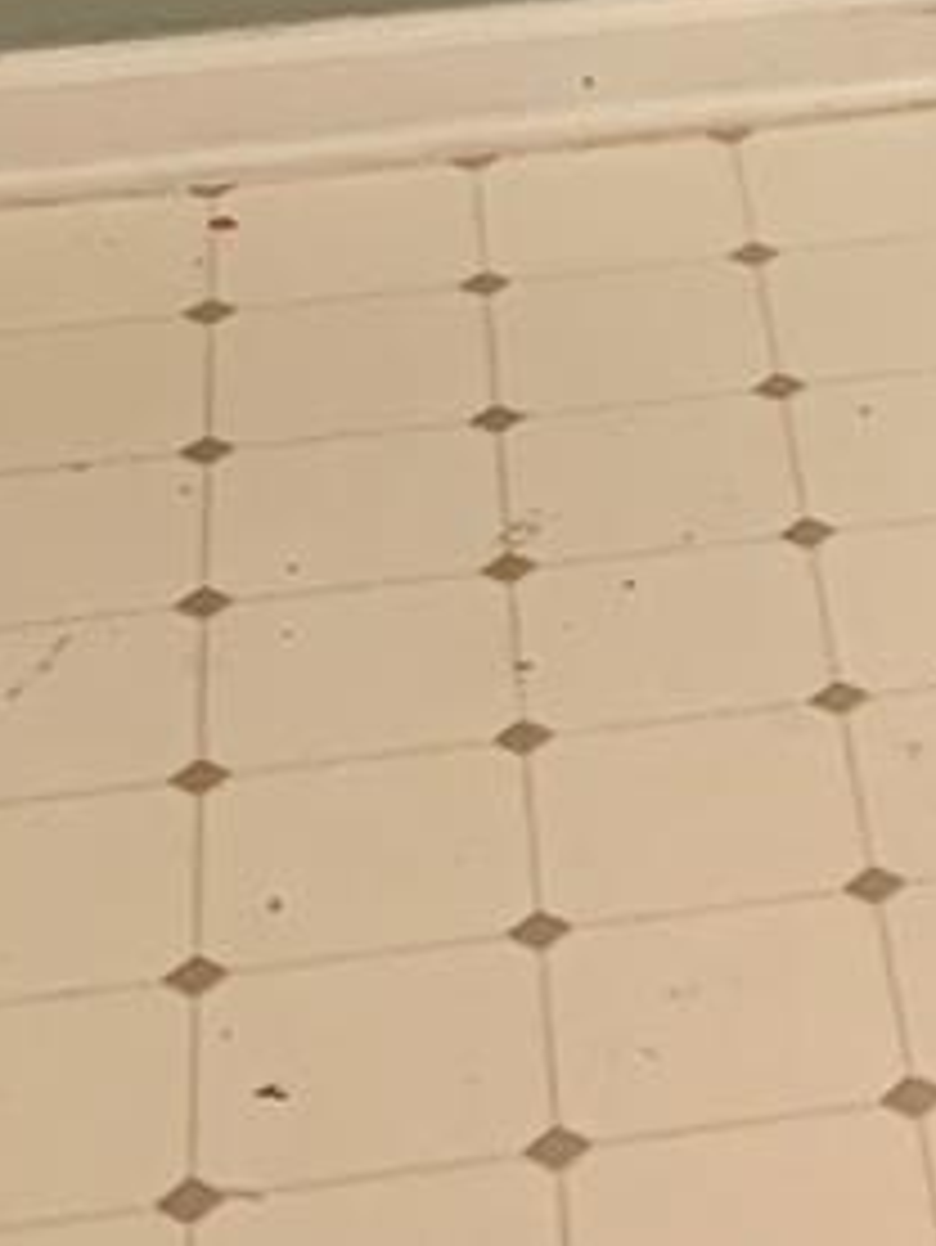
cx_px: 1318
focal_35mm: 144
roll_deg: +0.4
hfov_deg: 10.0
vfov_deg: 11.5
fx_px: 5188
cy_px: -1651
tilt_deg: -5.7
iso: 125
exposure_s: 1/60
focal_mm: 4.25
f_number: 1.8
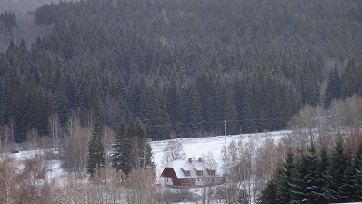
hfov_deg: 13.4
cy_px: 86
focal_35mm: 160
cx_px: 181
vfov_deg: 7.6
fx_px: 1536
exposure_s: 1/160
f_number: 5.6
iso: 125
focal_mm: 24.99
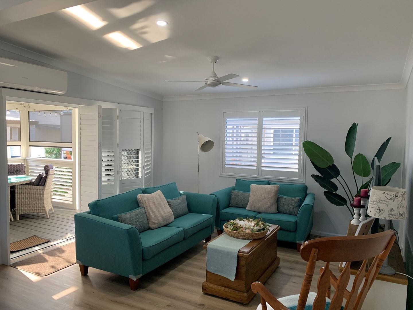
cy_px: 155
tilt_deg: -4.3
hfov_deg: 67.3
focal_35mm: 26
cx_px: 206
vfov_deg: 53.1
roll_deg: +0.0
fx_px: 310
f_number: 1.8
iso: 80
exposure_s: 1/100
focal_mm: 4.25
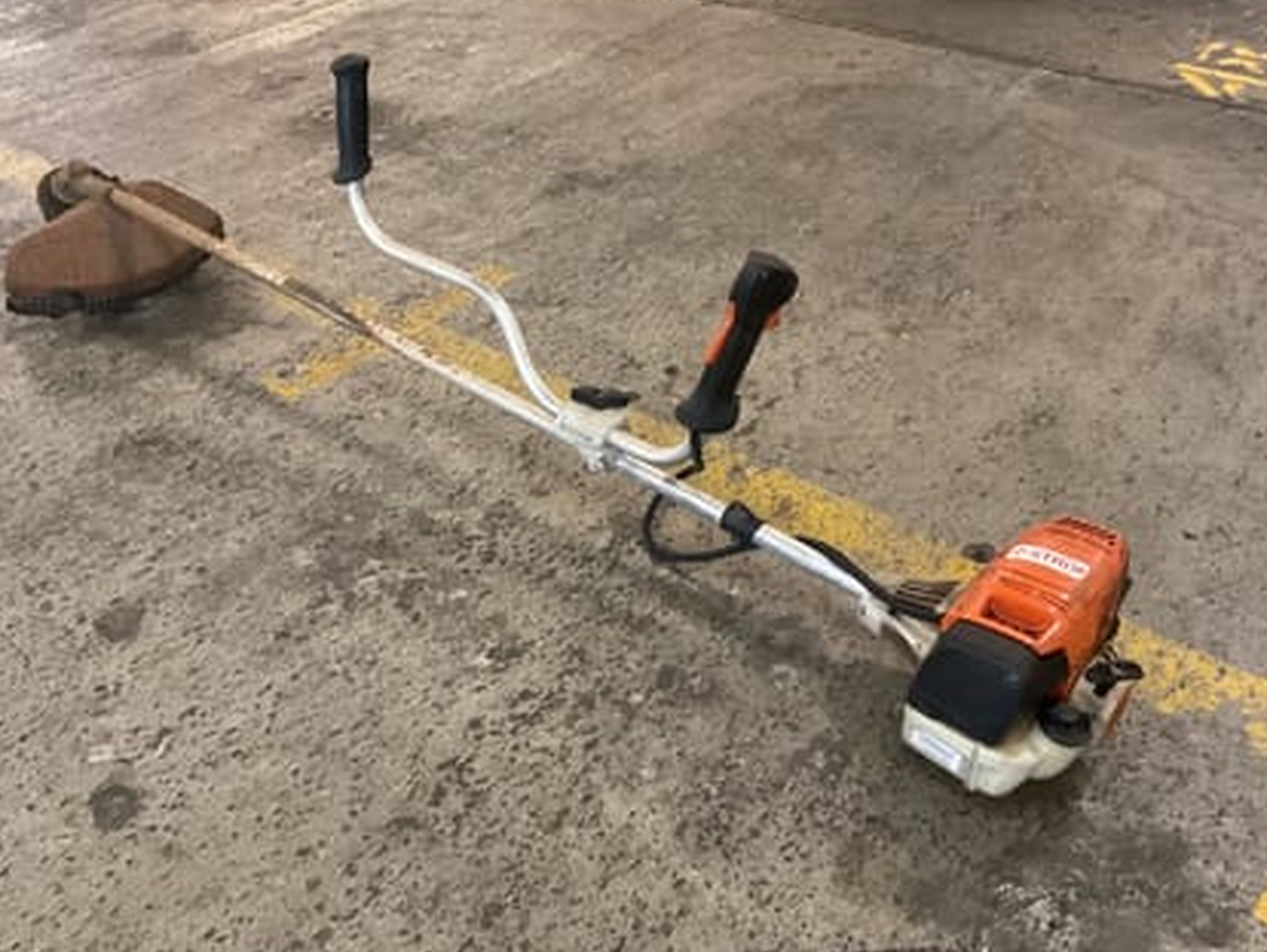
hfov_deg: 52.6
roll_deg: +0.8
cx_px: 609
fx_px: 1282
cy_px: 479
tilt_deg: -36.9
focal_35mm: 35
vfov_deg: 40.7
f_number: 1.8
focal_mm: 3
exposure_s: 1/30
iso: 400
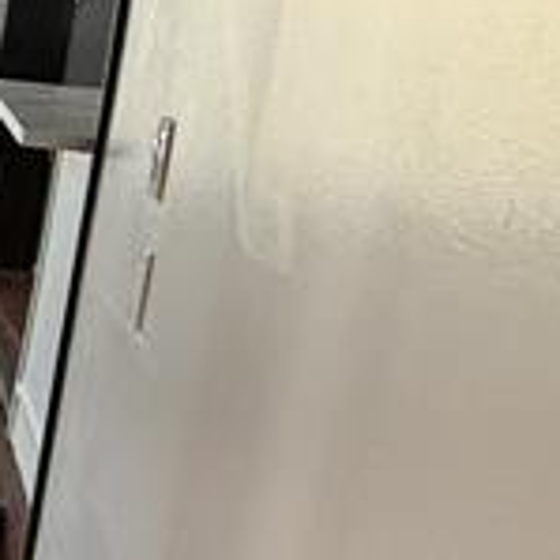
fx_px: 1556
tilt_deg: -9.3
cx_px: -925
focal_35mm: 85
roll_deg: -2.8
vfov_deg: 20.2
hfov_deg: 12.9
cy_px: 139
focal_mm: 2.22
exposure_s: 1/120
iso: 250
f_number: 2.2
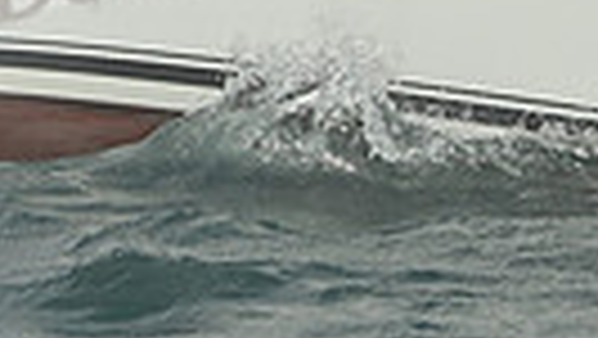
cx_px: 571
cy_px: -313
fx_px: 5966
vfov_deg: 3.2
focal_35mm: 376
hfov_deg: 5.7
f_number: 10
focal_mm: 82
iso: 320
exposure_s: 1/1250
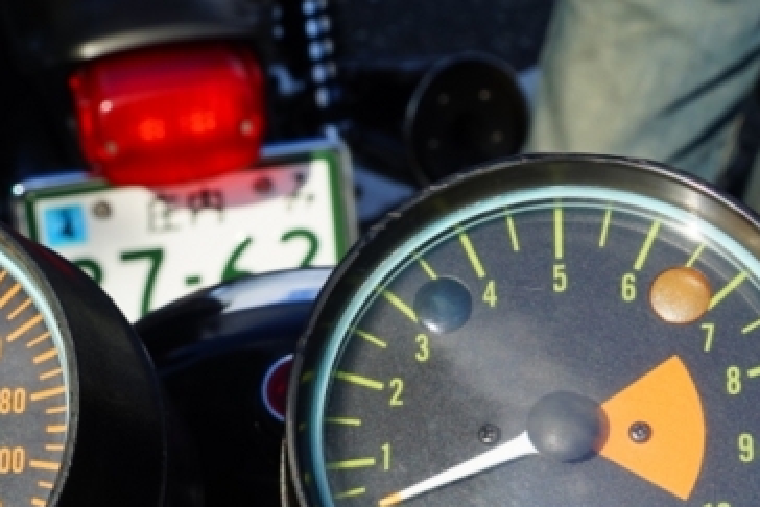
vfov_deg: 15.5
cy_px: 399
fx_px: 1858
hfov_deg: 22.9
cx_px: 184
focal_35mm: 88
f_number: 11
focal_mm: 27
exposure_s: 1/125
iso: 100
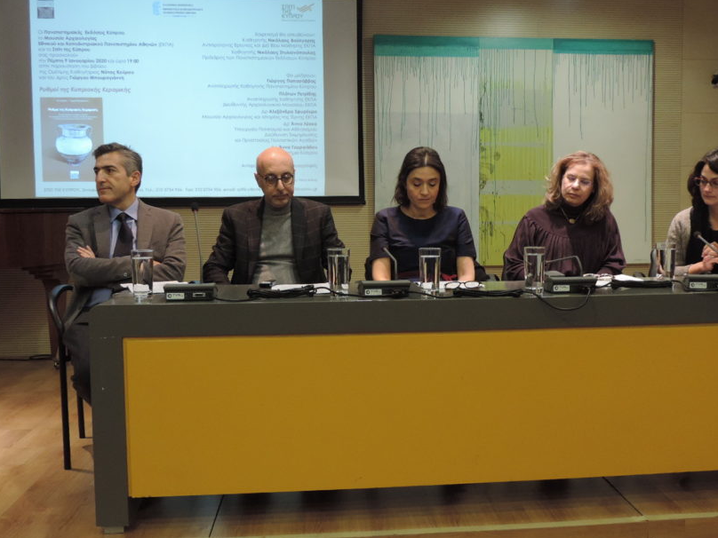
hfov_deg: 48.9
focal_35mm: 38
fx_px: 788
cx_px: 394
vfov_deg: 37.7
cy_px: 259
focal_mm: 5.3
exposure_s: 1/30
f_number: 3.1
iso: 400
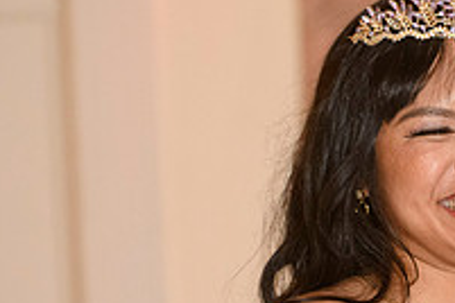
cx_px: 348
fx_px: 5637
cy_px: 396
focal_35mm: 446
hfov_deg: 4.6
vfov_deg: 3.1
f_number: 4.5
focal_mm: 135
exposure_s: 1/100
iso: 3200
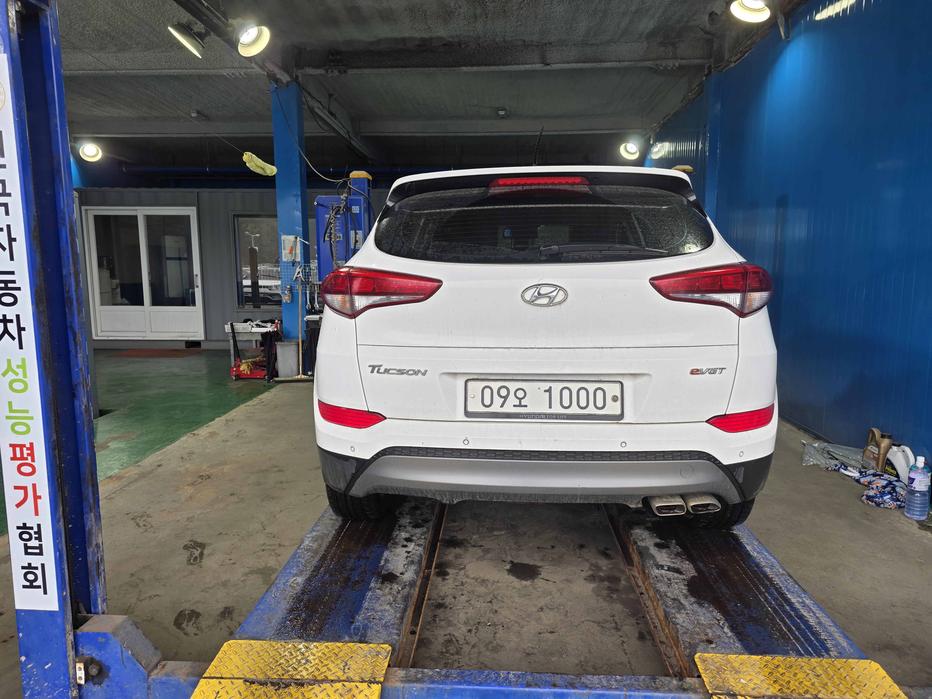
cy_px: 350
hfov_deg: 73.9
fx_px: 619
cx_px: 466
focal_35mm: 23
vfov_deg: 58.9
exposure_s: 1/120
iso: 32
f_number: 1.7
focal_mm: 6.3
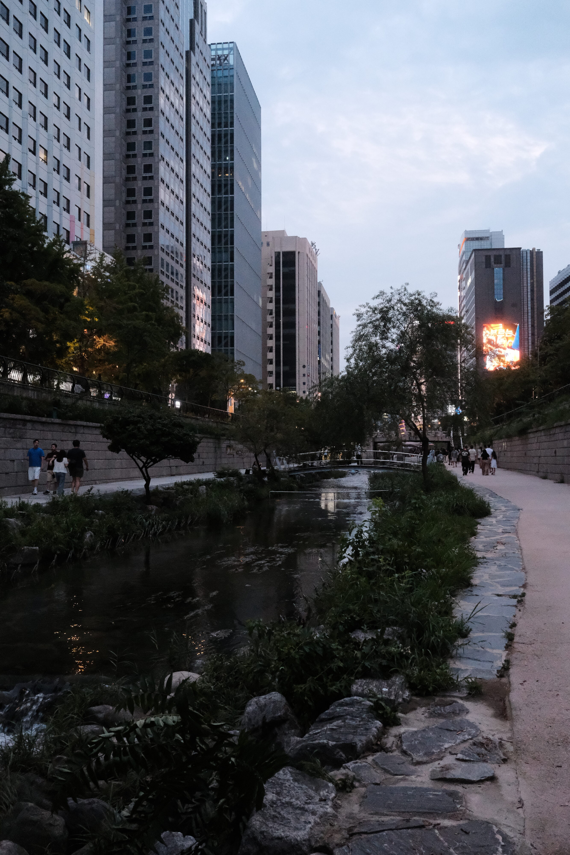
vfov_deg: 54.4
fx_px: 831
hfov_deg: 37.9
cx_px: 285
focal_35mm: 35
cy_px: 428
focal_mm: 23
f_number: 7.1
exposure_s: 1/70
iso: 12800
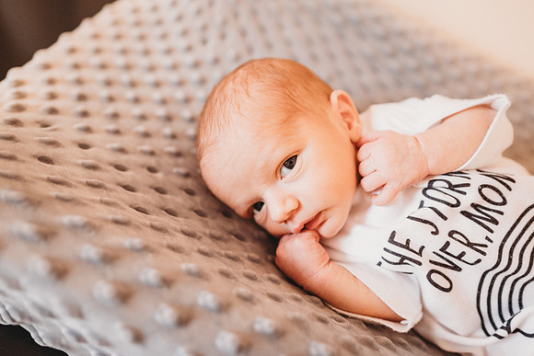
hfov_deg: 73.7
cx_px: 267
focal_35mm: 24
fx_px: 356
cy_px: 178
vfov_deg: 53.2
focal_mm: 24
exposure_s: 1/160
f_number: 2.2
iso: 800
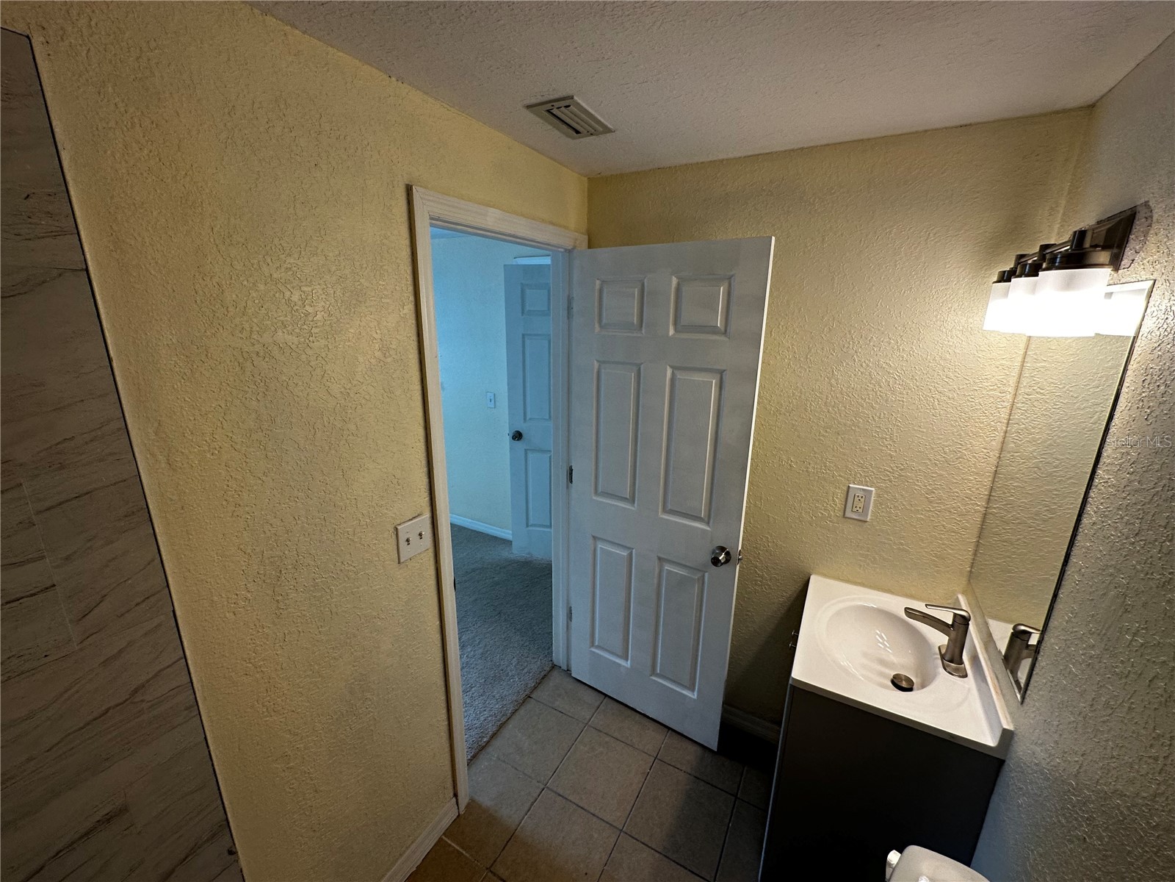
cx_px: 588
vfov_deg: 85.7
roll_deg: -2.8
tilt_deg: -14.4
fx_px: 475
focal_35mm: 14
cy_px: 441
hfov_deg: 102.1
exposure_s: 1/120
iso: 100
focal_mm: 2.22
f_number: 2.2
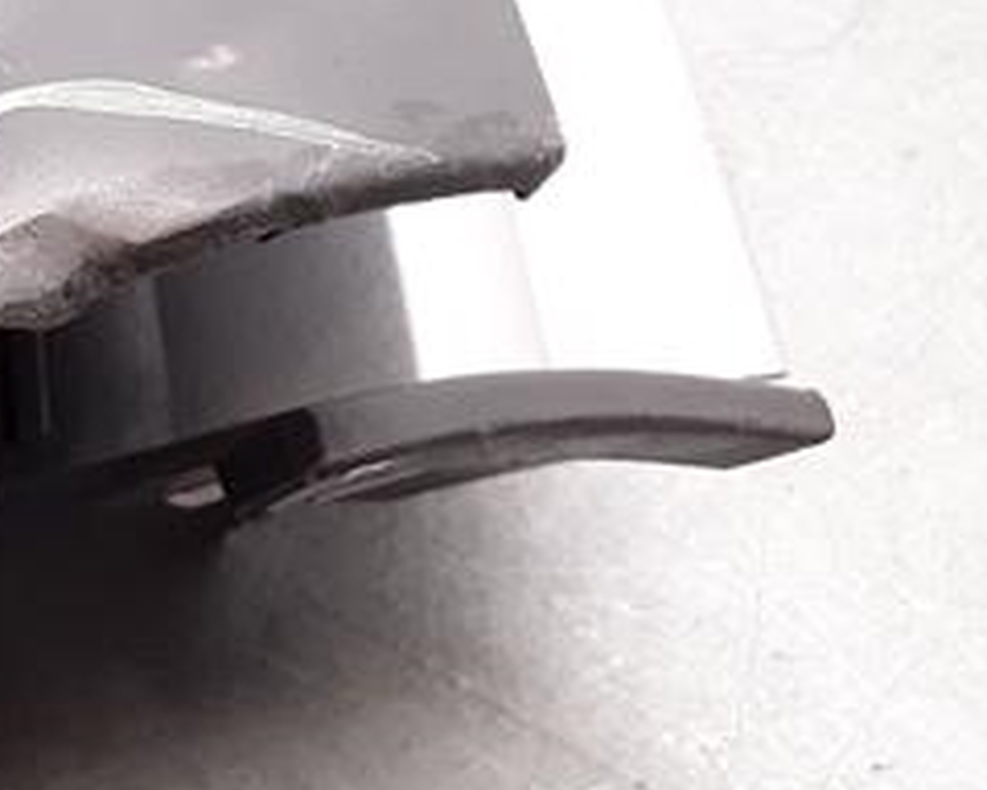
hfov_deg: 24.5
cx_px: -62
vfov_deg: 20.6
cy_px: 111
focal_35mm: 73
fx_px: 2132
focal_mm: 2.91
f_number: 1.9
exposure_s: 1/50
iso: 100
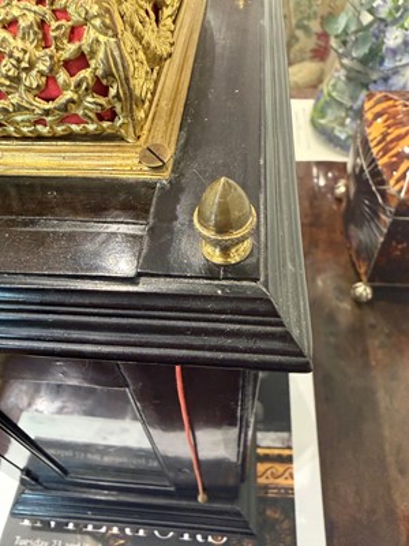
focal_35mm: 26
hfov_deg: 53.1
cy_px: 273
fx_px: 410
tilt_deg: -48.4
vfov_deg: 67.3
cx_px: 204
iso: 640
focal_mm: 2.22
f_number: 2.2
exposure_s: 1/50
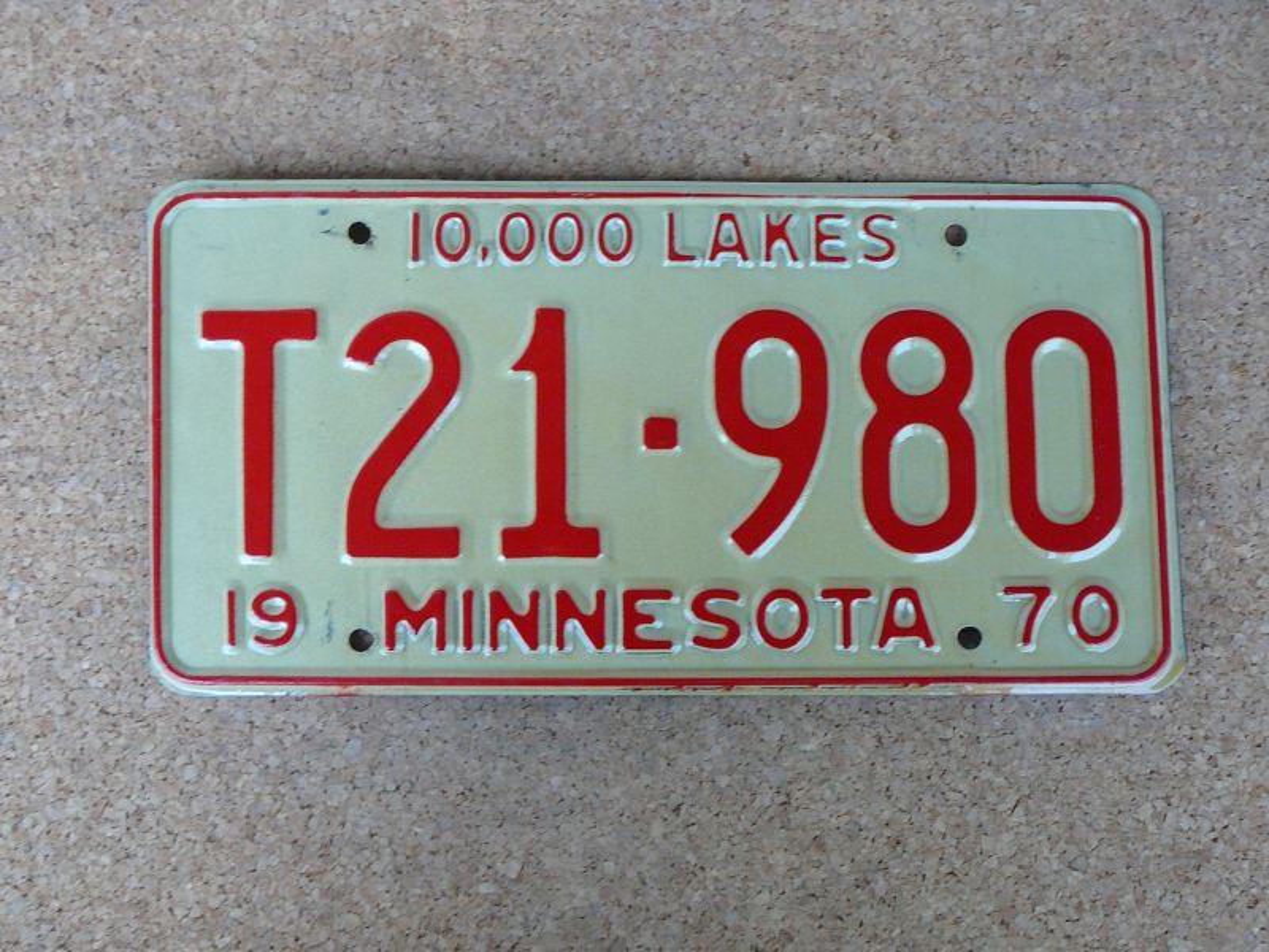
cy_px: 476
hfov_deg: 45.8
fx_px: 1503
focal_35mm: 41
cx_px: 634
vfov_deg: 35.1
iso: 200
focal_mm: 6.1
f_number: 3.1
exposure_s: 1/13
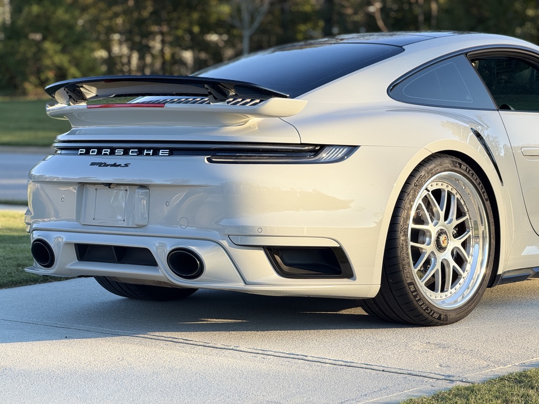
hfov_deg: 19.6
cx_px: 270
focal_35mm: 100
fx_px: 1557
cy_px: 202
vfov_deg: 14.8
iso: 50
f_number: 2.8
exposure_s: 1/294
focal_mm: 16.89
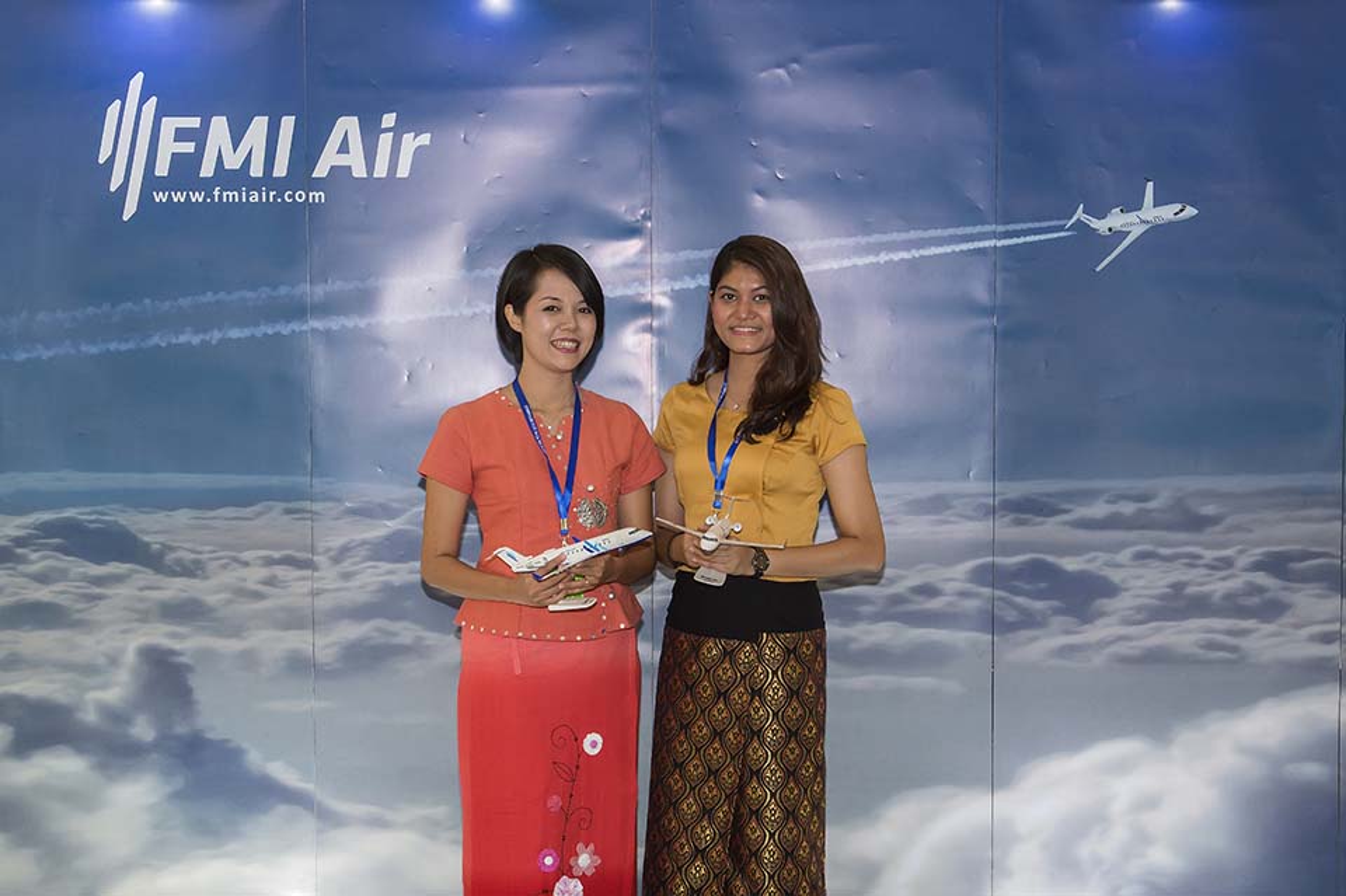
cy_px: 448
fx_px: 1569
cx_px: 673
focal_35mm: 42
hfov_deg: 46.4
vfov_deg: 31.9
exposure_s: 1/60
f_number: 11
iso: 640
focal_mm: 42
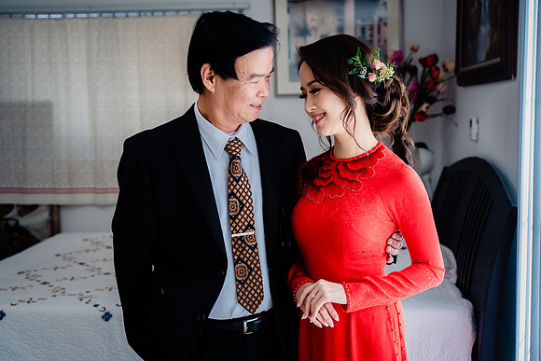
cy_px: 180
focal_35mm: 47
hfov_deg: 41.9
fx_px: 706
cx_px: 270
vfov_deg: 28.7
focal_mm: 47
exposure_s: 1/200
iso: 250
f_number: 3.2
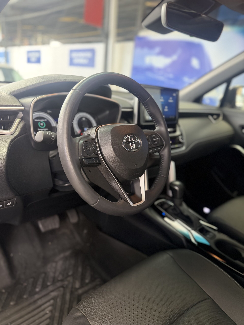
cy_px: 162
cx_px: 122
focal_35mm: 24
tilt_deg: -18.1
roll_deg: -8.4
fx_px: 226
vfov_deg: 71.6
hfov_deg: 56.8
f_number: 1.78
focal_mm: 6.76
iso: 200
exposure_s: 1/117
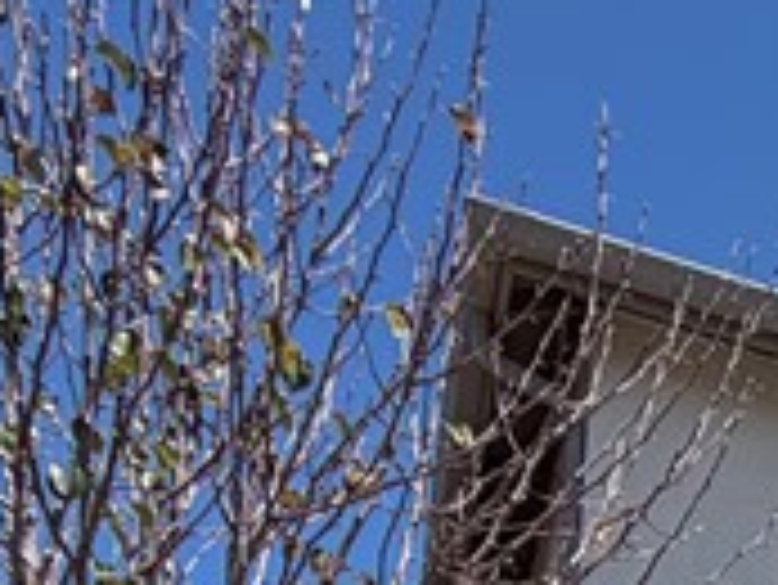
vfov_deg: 14.3
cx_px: 1444
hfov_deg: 18.1
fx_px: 1867
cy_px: 1238
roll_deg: +1.1
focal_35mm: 83
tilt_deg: +8.3
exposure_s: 1/1167
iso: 20
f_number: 2.2
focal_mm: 2.22
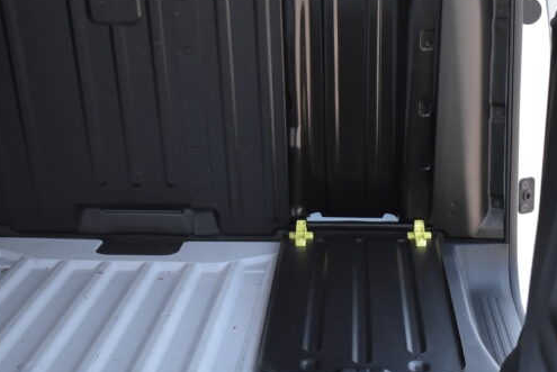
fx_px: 972
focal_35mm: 63
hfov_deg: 31.8
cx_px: 352
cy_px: 155
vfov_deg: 21.7
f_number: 4
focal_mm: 27
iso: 1600
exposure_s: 1/1600
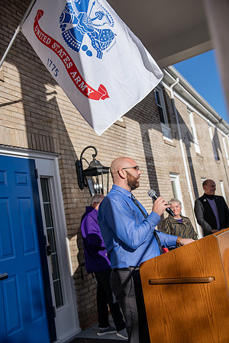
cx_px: 114
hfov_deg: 36.9
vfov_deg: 53.1
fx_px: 343
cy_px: 172
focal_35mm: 36
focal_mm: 36
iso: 80
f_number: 3.5
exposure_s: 1/1000
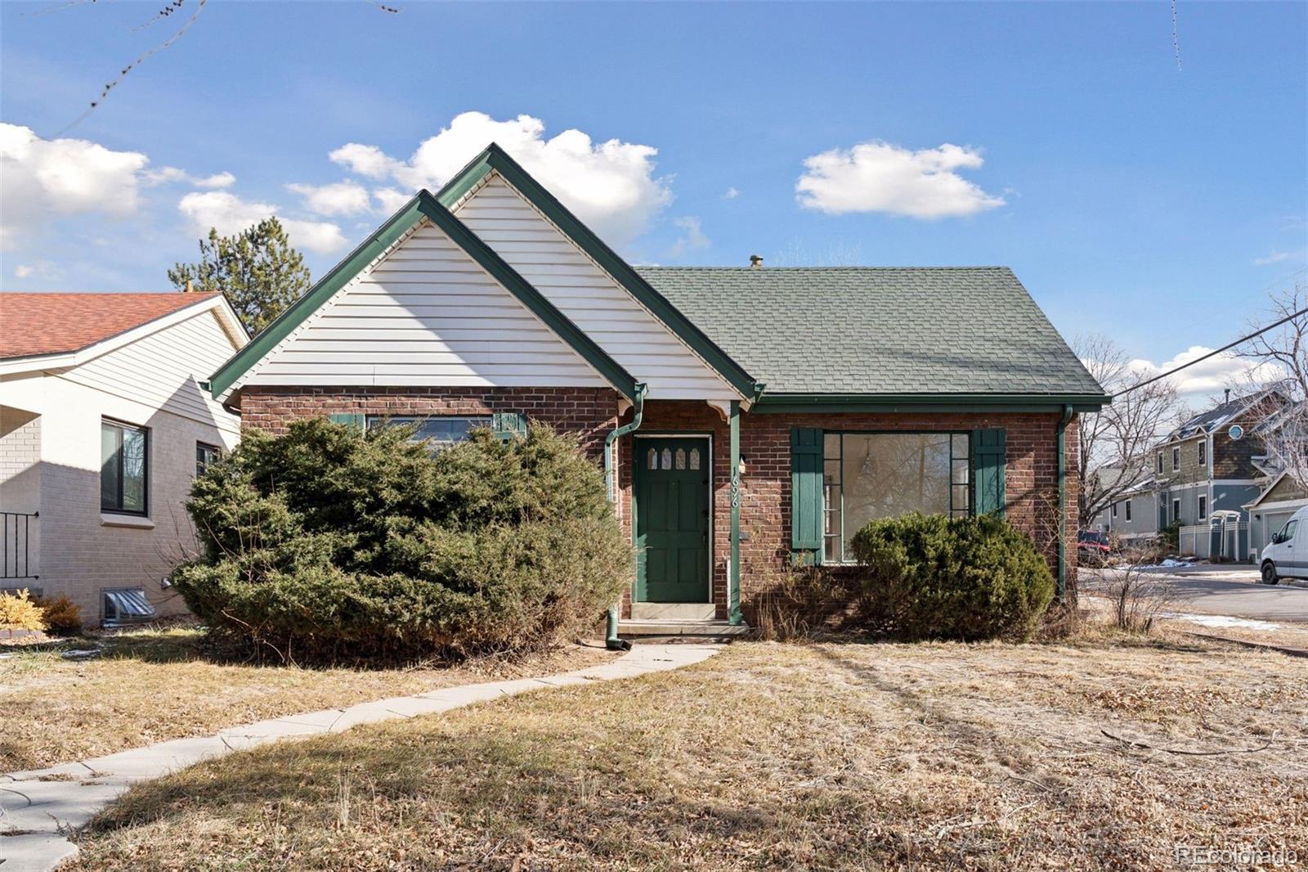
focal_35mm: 28
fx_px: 1017
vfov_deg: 46.4
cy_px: 436
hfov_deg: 65.5
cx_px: 654
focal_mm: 28
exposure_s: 1/640
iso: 400
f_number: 9
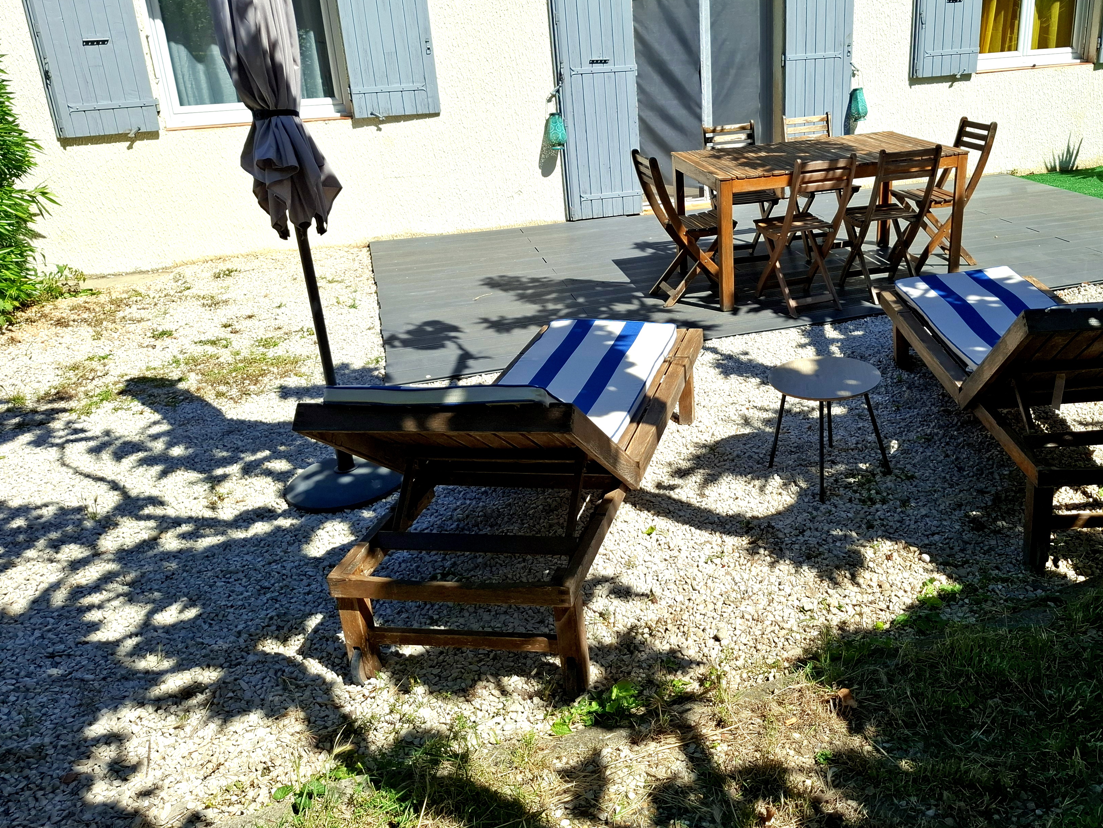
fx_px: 924
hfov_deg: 61.0
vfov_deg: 48.0
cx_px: 677
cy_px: 343
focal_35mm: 29
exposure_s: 1/2500
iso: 50
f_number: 1.8
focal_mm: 5.54
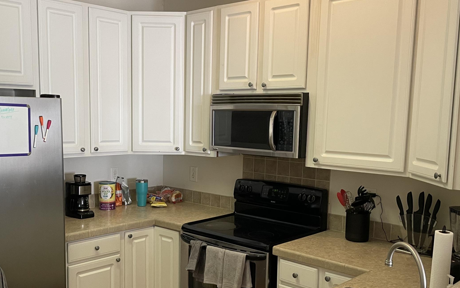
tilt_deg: -7.2
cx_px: 194
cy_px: 183
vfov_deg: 31.8
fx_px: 501
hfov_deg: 49.1
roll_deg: -1.2
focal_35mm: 40
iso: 160
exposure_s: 1/60
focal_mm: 4.2
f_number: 1.6
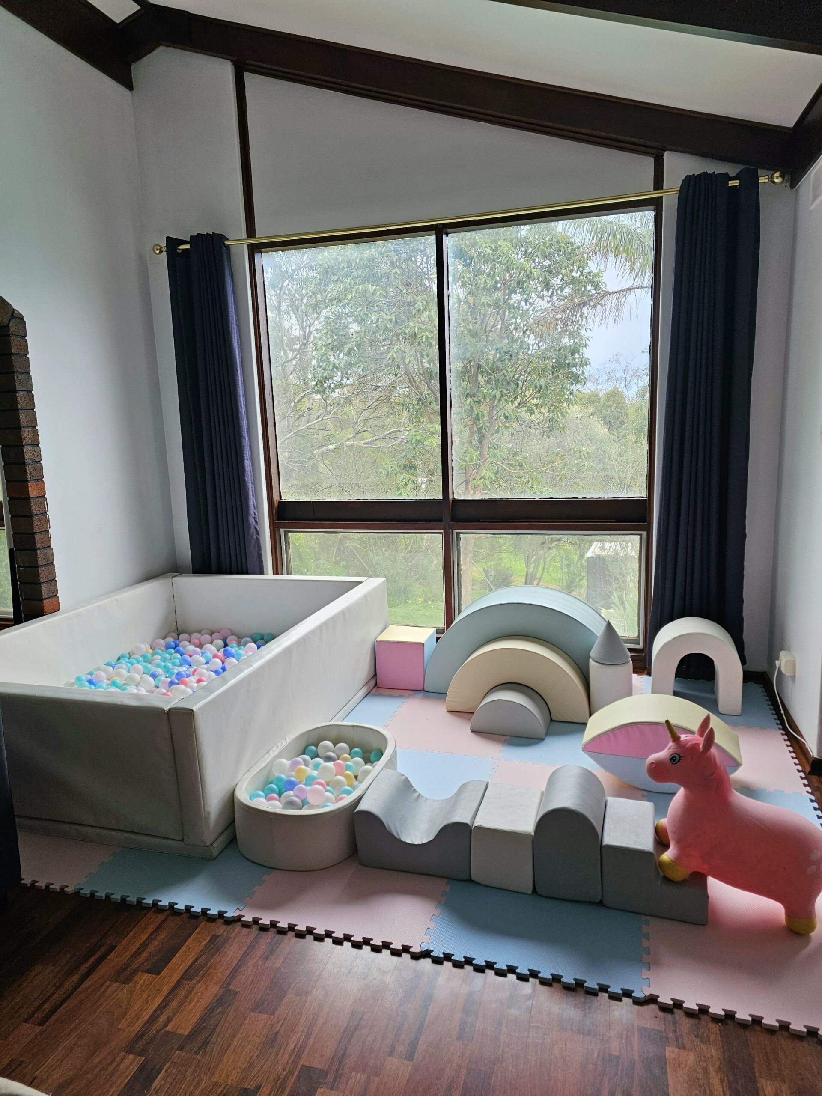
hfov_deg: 58.9
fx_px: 728
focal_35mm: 23
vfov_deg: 73.9
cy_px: 548
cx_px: 411
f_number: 1.7
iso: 80
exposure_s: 1/182
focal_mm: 6.3
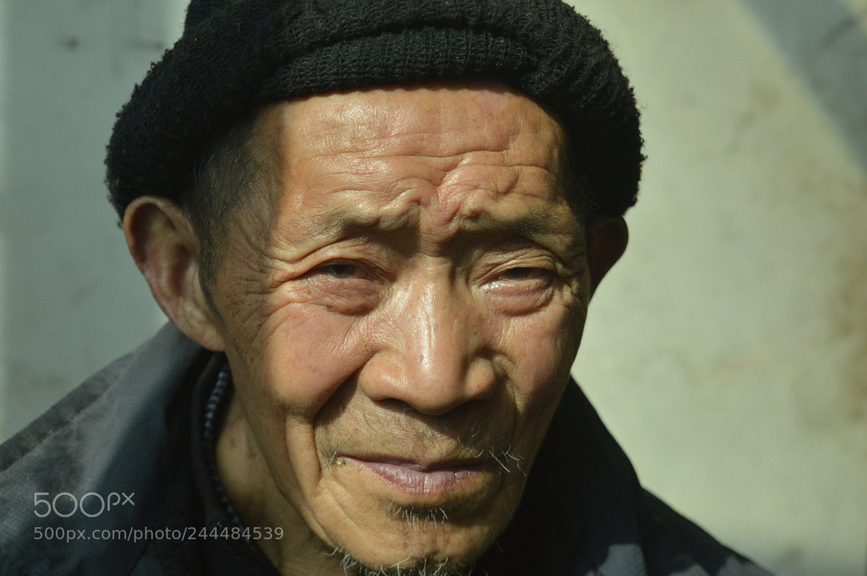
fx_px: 1985
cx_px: 434
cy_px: 288
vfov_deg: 16.5
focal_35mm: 82
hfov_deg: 24.6
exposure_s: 1/4000
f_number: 5.6
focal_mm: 55
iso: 1400
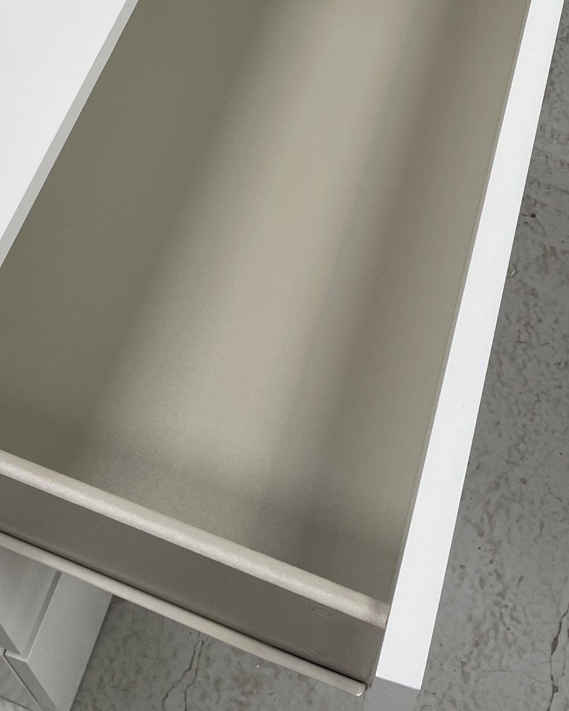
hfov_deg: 27.4
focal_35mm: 55
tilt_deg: -48.6
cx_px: 189
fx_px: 1158
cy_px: -51
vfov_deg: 30.8
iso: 32
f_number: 1.6
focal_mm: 4.2
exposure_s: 1/121
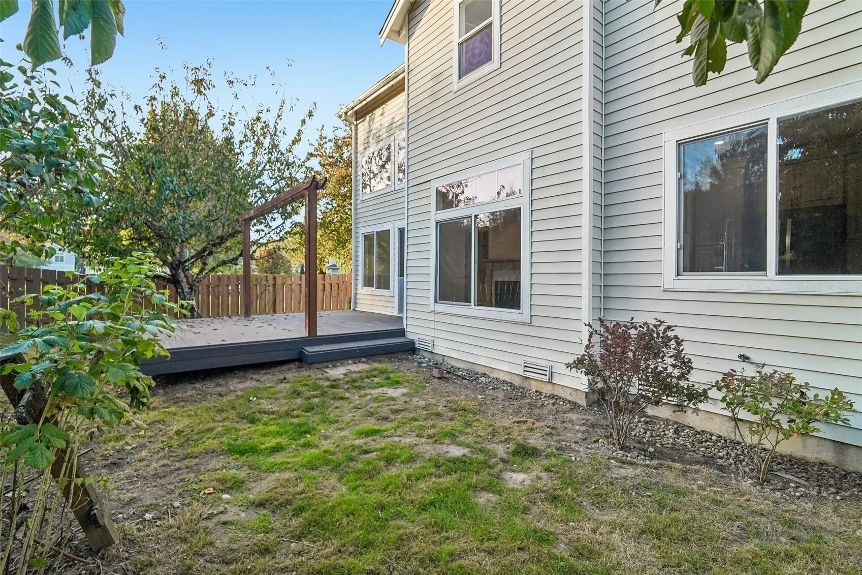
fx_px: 383
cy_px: 288
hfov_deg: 96.7
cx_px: 431
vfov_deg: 73.7
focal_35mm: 16
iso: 1600
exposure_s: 1/250
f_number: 8
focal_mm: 16
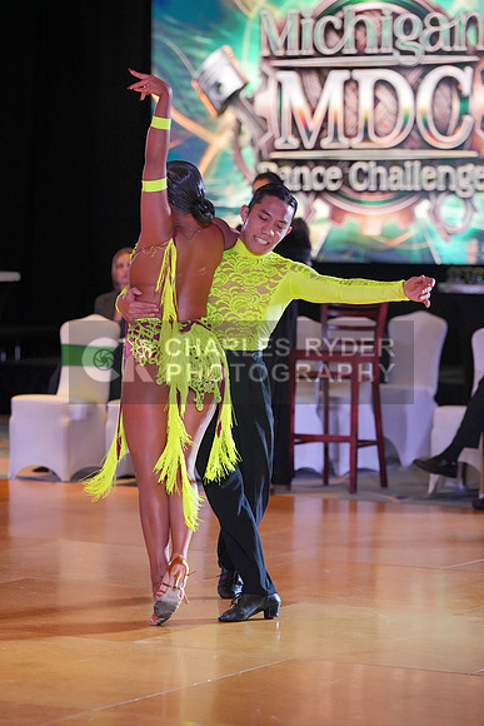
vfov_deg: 15.4
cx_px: 242
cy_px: 363
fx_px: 2680
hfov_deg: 10.3
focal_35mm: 133
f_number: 3.5
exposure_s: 1/500
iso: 4000
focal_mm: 133
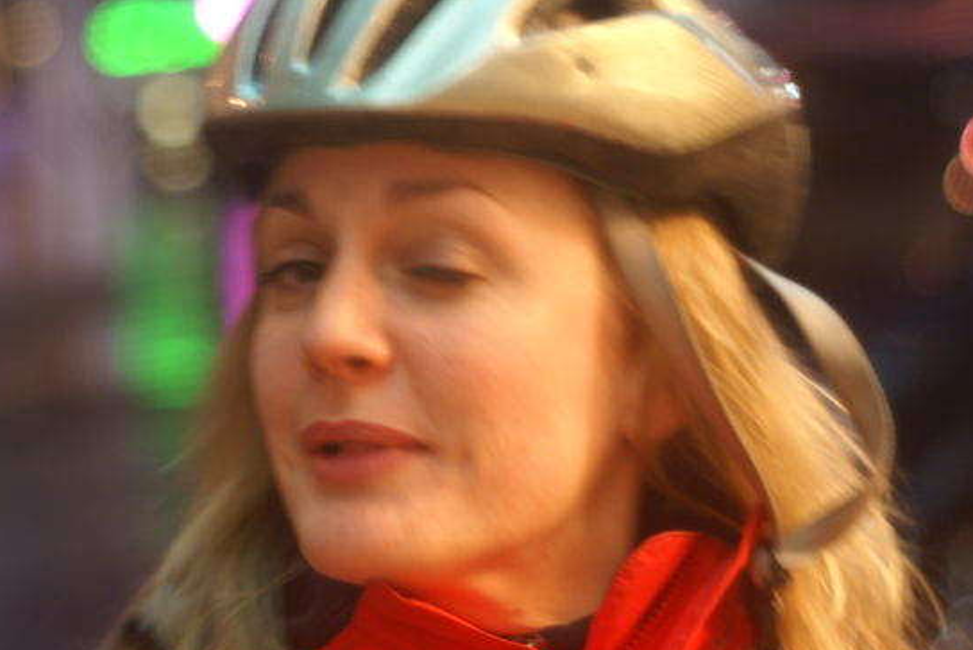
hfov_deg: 18.5
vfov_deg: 12.5
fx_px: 2974
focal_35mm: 110
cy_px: 302
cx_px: 267
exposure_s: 1/30
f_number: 2
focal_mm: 50
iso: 400
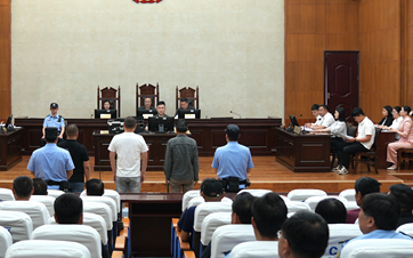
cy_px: 101
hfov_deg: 37.2
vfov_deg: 23.9
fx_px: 608
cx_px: 146
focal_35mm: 54
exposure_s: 1/30
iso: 160
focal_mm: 24
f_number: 2.8
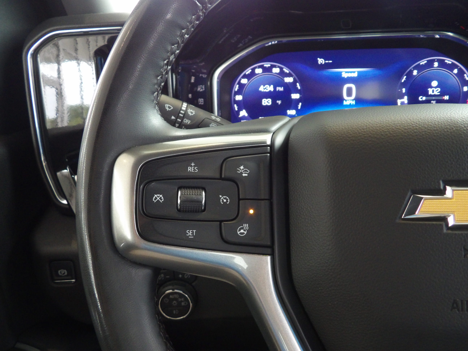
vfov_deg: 49.7
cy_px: 176
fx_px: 379
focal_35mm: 28
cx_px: 234
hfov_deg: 63.4
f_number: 3.4
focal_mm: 5
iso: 504
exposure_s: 1/17
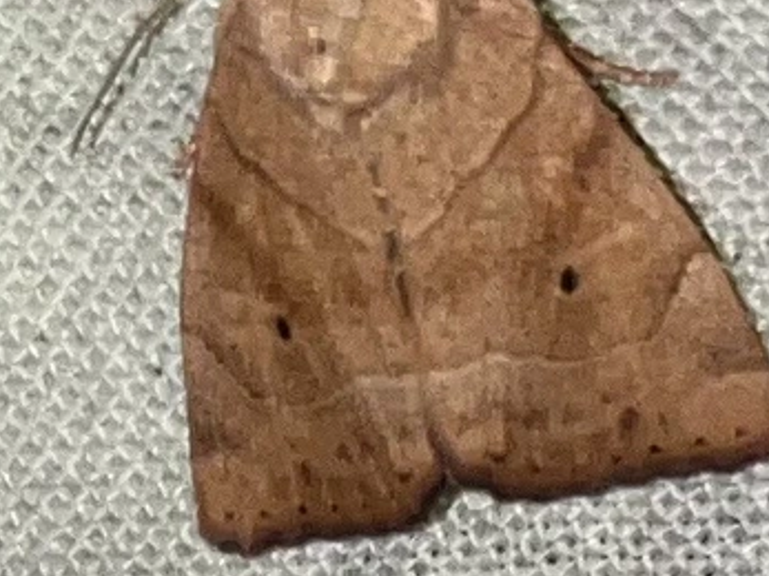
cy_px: 82
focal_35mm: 48
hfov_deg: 39.4
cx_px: 485
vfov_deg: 29.3
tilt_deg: -59.2
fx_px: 1066
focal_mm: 5.1
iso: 32
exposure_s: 1/1957
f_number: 1.6
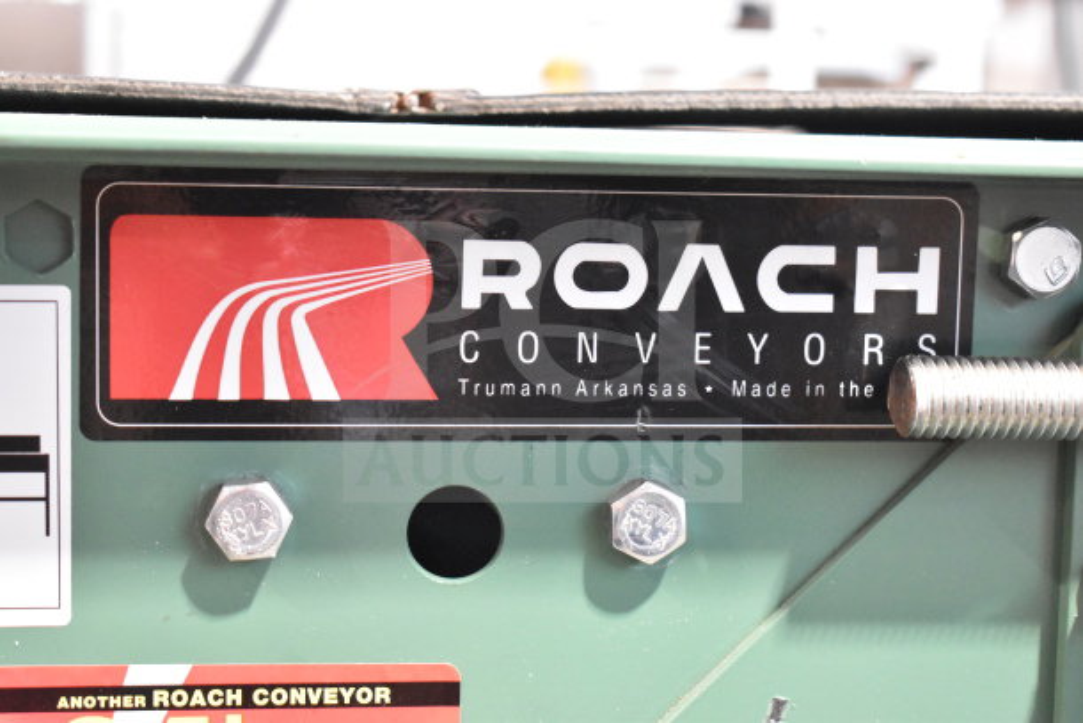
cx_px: 542
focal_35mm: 63
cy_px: 362
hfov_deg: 31.9
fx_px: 1896
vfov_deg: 21.6
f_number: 5.6
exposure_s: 1/125
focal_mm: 42
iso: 6400
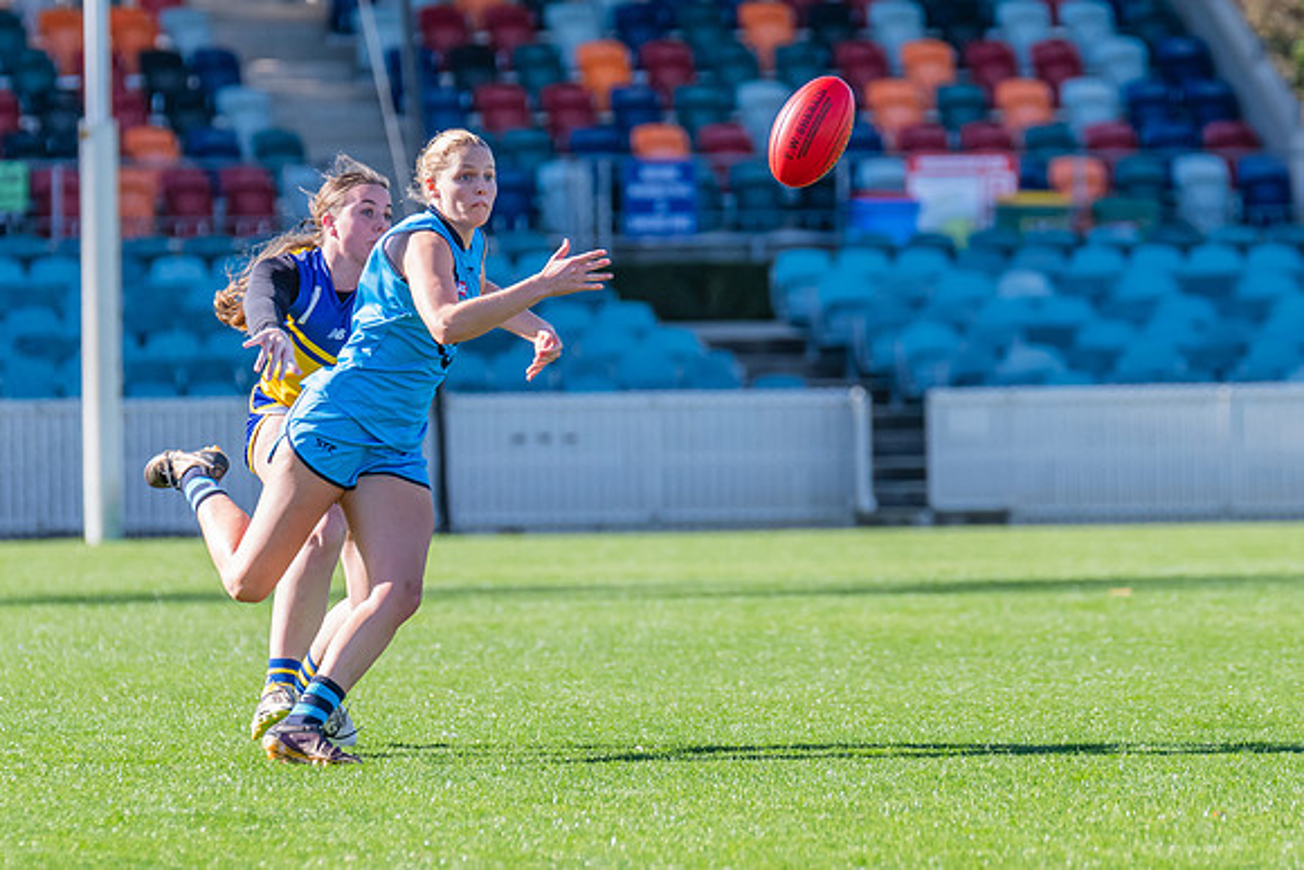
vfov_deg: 2.6
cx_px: 585
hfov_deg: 3.9
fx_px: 19301
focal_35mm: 533
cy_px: 393
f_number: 7.1
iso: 800
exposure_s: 1/1250
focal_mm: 330
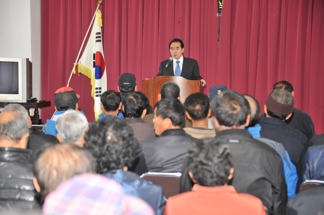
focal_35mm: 90
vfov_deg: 15.2
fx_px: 809
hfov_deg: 22.6
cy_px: 108
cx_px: 162
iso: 400
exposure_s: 1/60
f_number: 5.6
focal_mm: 90
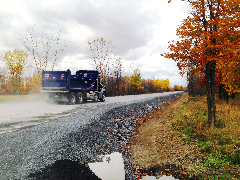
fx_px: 229
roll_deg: -1.3
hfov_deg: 55.4
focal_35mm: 33
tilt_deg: -0.6
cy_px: 90
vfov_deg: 42.9
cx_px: 120
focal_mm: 4.12
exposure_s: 1/1063
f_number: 2.4
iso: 50
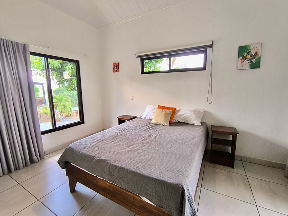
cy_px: 108
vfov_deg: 78.1
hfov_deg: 94.5
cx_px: 144
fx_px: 133
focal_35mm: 16
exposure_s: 1/33.3
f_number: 2.2
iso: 200
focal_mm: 1.65
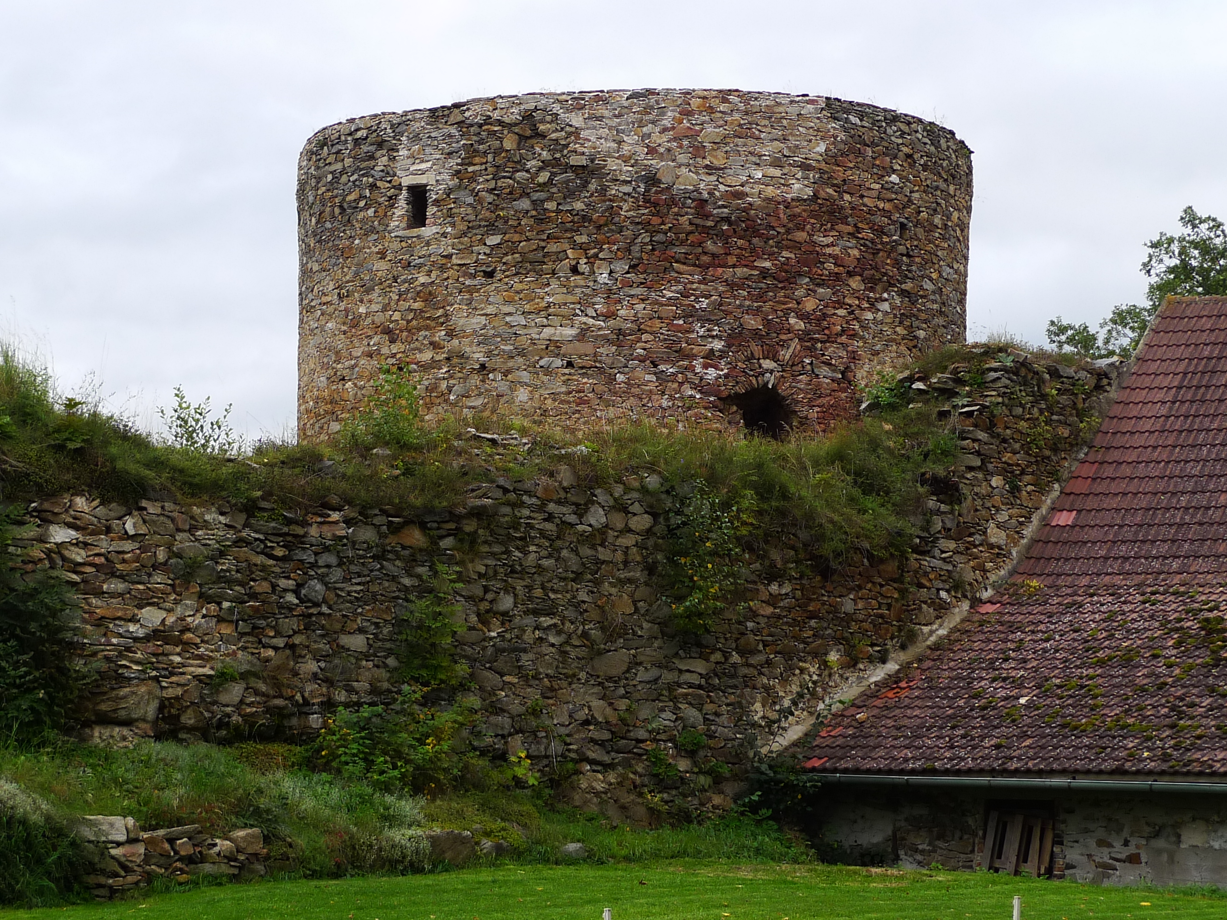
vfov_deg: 19.6
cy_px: 460
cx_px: 614
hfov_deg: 26.0
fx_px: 2658
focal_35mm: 75
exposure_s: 1/100
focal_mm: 11.1
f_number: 2.7
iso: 100
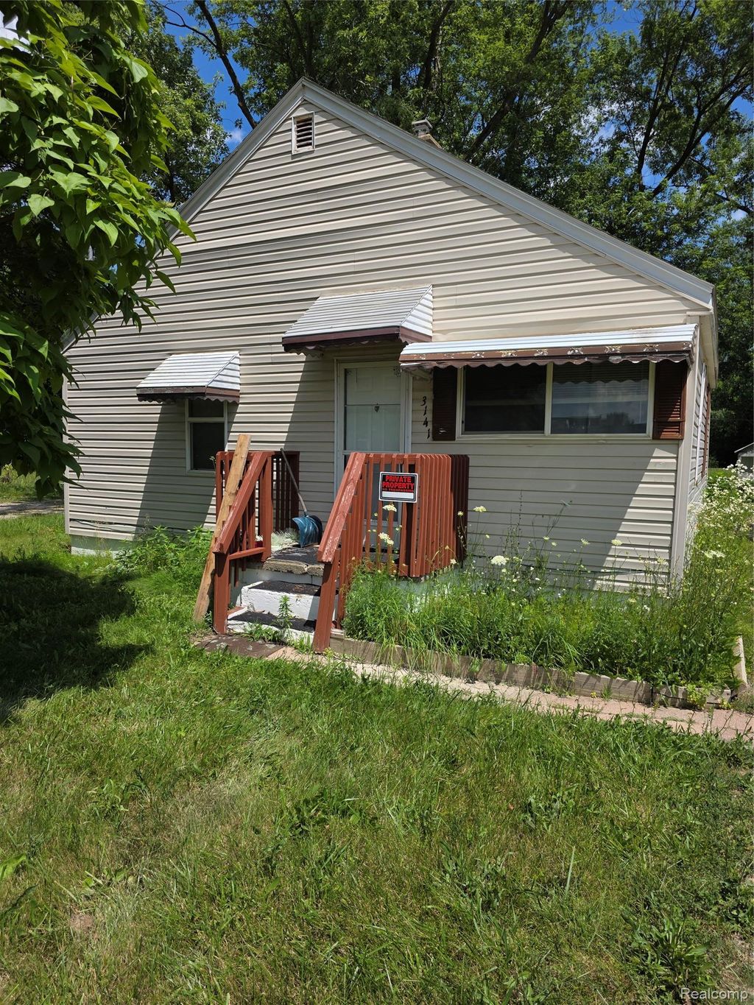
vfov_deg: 73.9
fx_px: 668
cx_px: 377
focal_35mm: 23
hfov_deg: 58.9
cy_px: 502
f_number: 1.7
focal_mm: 6.3
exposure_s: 1/7061
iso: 80
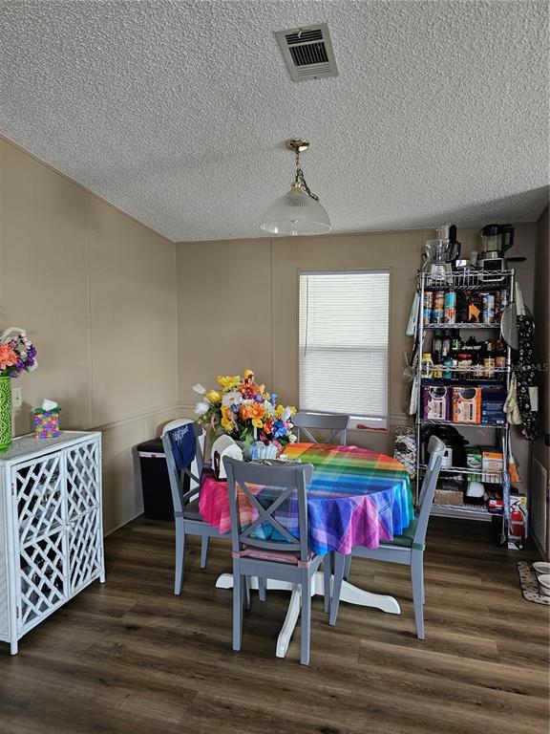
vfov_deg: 73.9
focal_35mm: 23
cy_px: 367
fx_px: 487
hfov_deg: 58.9
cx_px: 275
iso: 400
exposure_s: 1/120
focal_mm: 6.3
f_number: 1.7
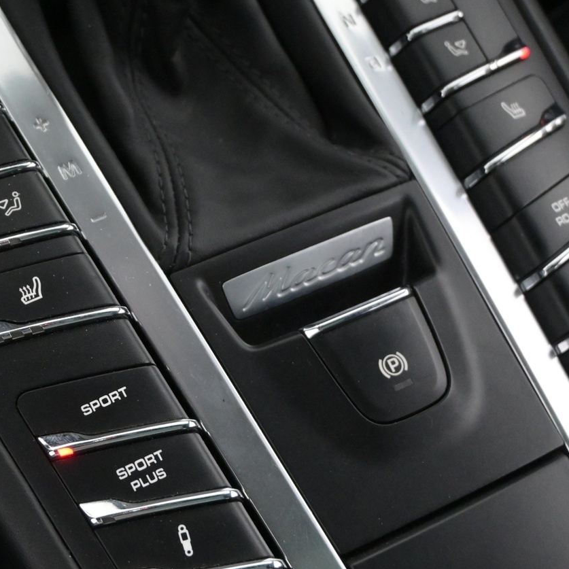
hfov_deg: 23.0
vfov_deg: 23.3
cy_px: 366
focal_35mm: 74
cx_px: 102
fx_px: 1376
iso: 5000
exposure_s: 1/50
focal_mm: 30
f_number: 4.8
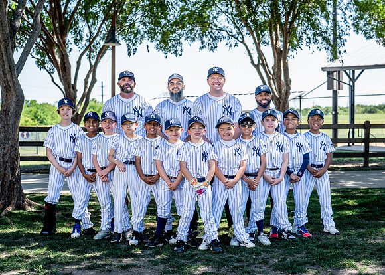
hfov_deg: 29.4
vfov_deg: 21.2
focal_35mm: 67
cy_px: 156
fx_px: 732
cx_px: 208
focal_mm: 50
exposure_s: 1/400
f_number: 2.8
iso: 100
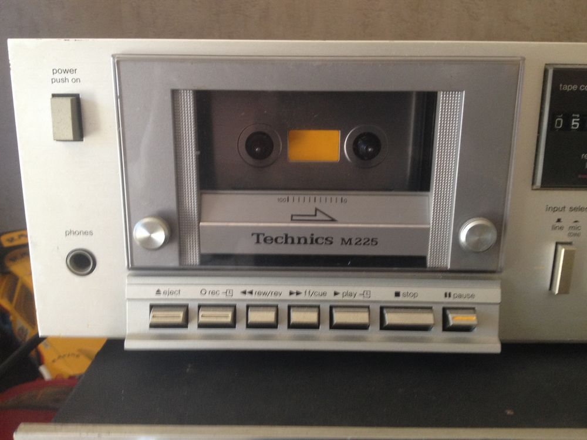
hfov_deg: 52.6
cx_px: 294
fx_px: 594
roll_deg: -1.5
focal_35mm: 35
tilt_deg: -16.3
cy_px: 220
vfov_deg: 40.7
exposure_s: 1/20
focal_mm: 4.28
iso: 125
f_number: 2.4
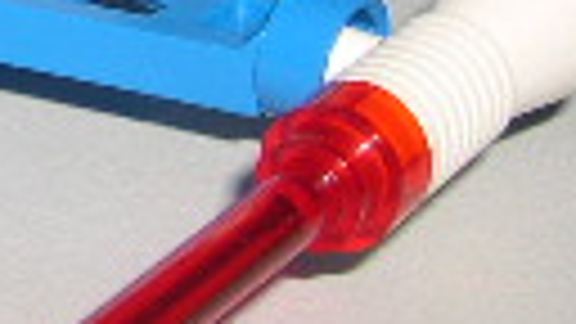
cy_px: -410
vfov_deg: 5.2
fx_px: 3482
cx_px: -544
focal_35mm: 228
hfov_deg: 8.9
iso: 100
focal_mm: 9
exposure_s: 1/60
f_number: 8
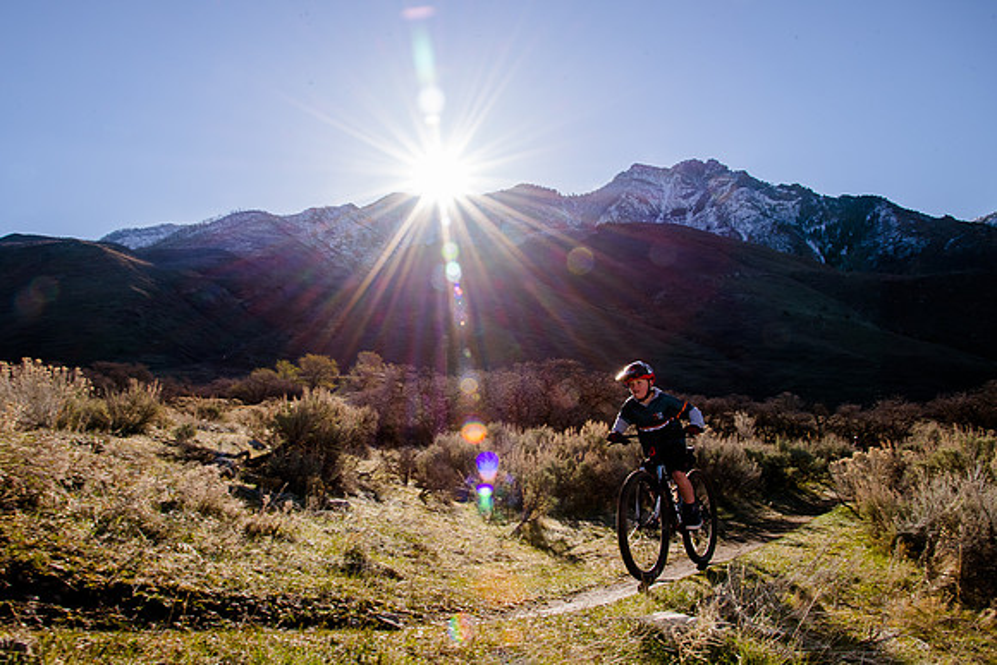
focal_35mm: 28
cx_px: 454
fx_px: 765
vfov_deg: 47.0
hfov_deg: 66.0
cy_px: 341
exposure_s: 1/125
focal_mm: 24
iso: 250
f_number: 18
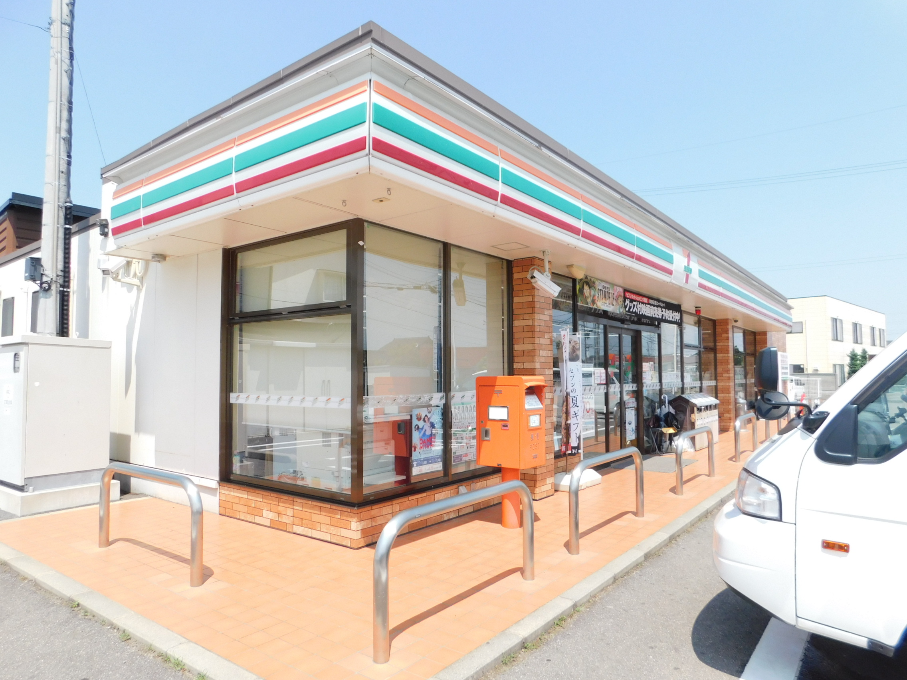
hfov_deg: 73.9
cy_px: 340
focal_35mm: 23
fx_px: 603
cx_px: 454
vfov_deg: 58.9
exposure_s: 1/1000
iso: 125
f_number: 3
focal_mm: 4
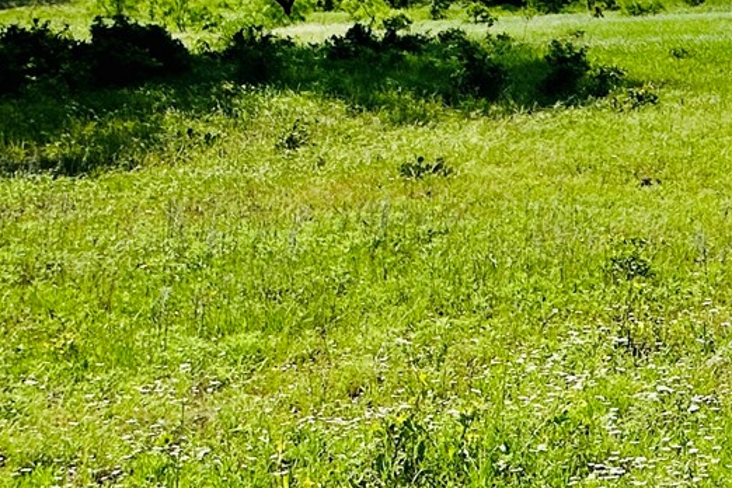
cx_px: 1249
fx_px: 1993
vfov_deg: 13.6
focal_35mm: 98
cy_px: -88
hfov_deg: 17.5
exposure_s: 1/9709
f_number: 1.78
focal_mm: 6.86
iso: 80
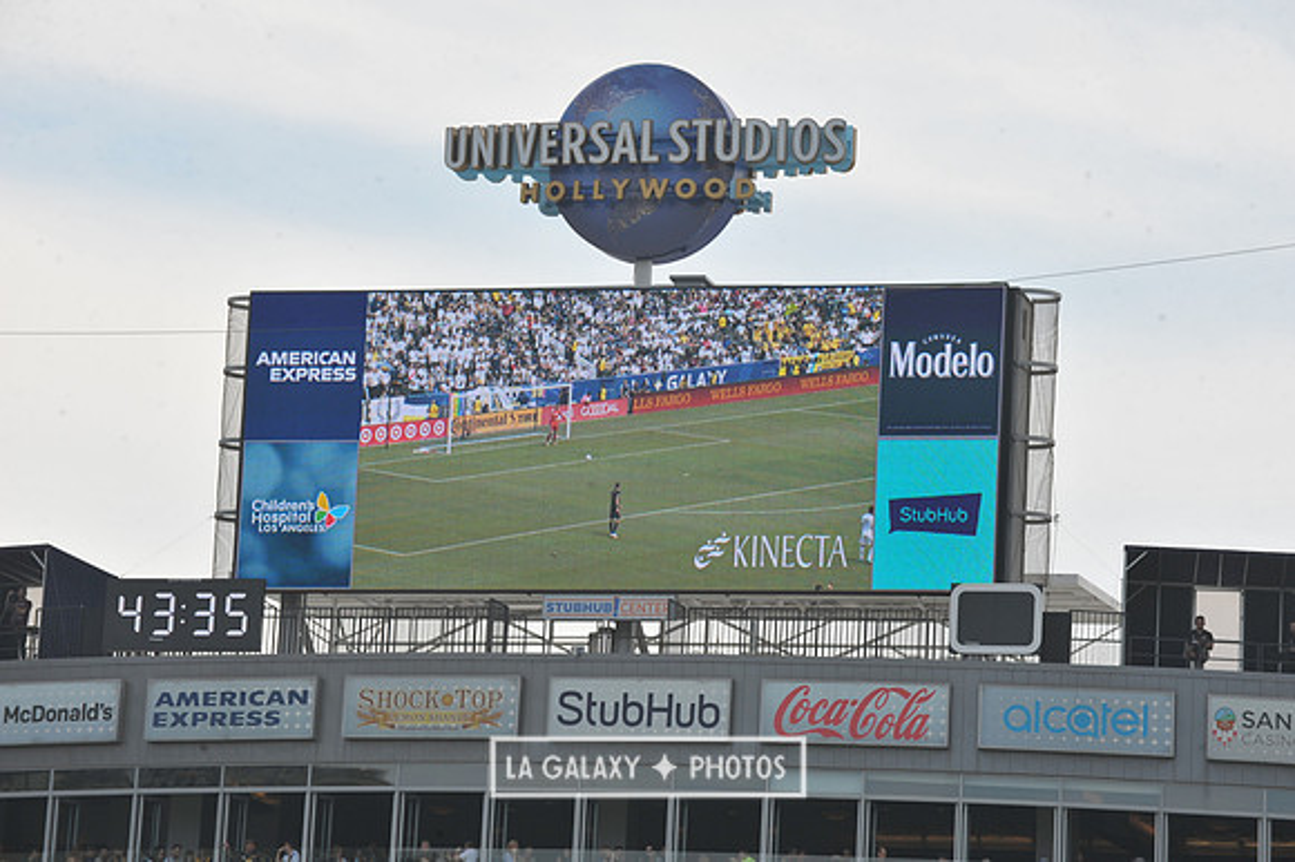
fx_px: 6291
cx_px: 648
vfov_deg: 7.8
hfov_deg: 11.8
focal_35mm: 175
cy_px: 431
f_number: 11
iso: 320
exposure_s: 1/500
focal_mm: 175
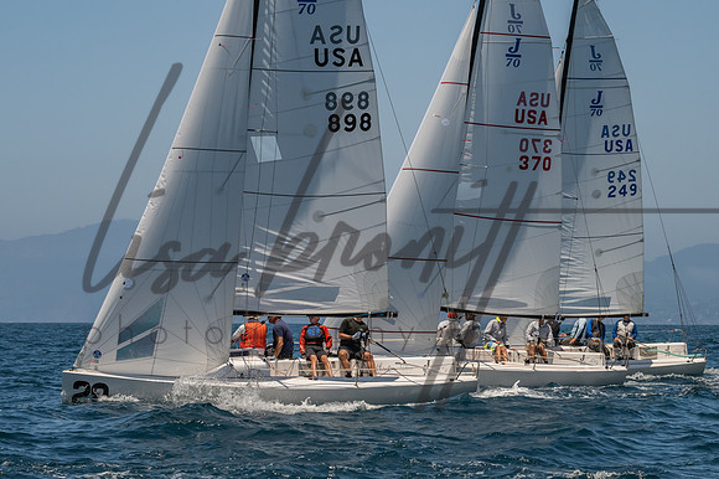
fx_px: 2268
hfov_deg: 18.0
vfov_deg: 12.0
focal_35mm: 114
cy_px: 239
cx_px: 329
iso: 640
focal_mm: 74
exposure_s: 1/1000
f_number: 9
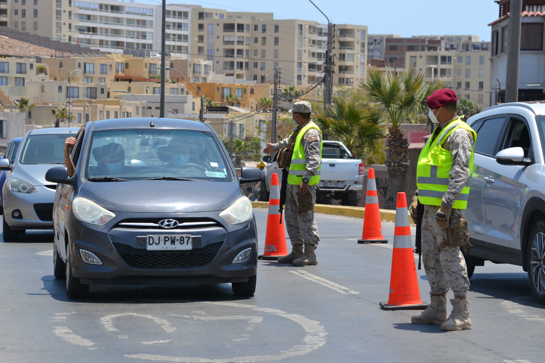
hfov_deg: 14.9
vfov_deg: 9.9
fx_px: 2089
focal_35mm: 138
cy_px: 182
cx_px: 272
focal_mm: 92
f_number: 8
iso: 100
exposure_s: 1/250
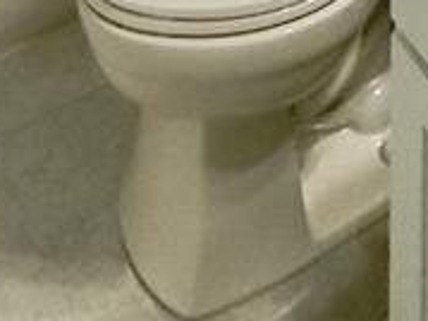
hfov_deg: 20.9
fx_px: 1161
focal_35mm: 94
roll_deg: +1.0
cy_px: -810
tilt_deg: -6.7
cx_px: 239
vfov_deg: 9.3
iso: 200
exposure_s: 1/120
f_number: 2.2
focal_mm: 2.22
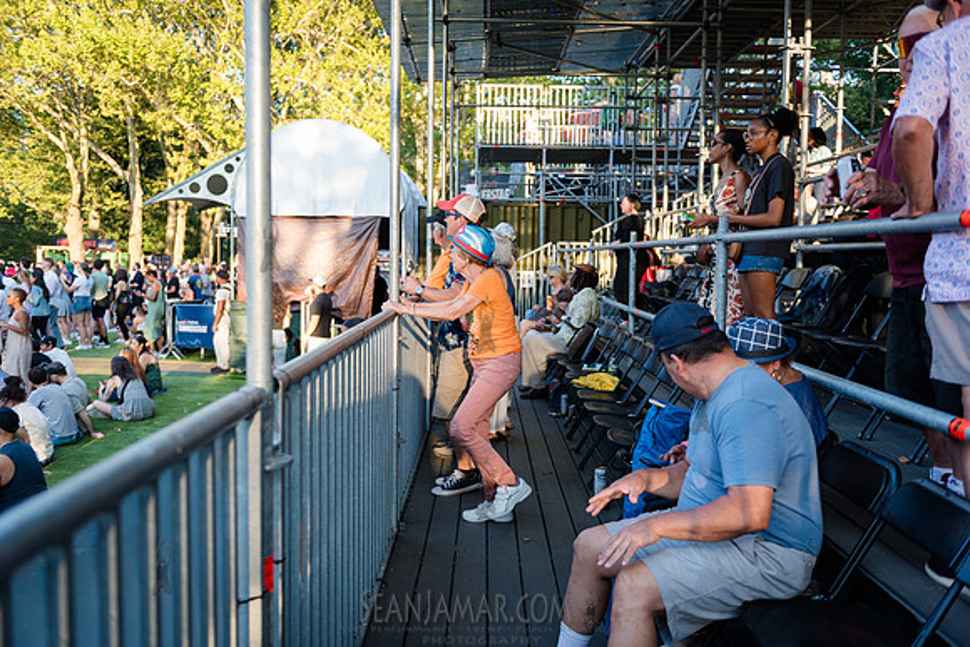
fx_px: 862
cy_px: 324
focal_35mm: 32
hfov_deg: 58.7
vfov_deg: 41.1
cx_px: 485
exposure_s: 1/640
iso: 500
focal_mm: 32
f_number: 2.8
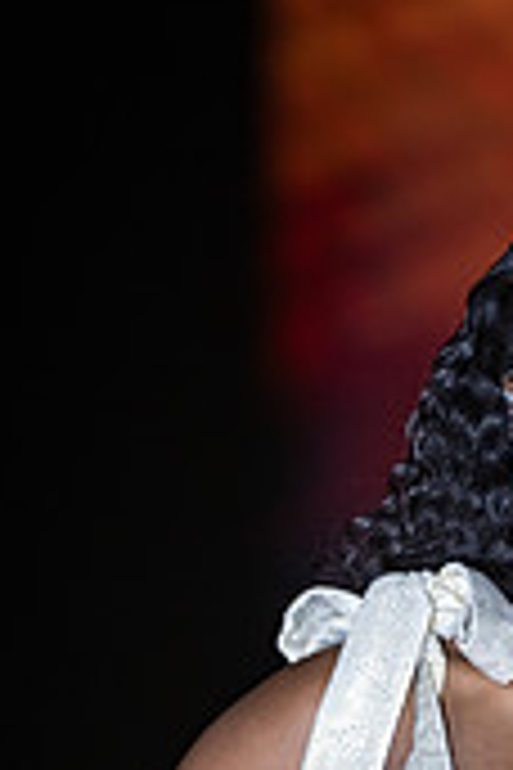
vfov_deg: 3.9
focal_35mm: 527
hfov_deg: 2.6
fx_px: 11264
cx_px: 590
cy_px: 982
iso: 1600
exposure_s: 1/500
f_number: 2.8
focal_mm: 200
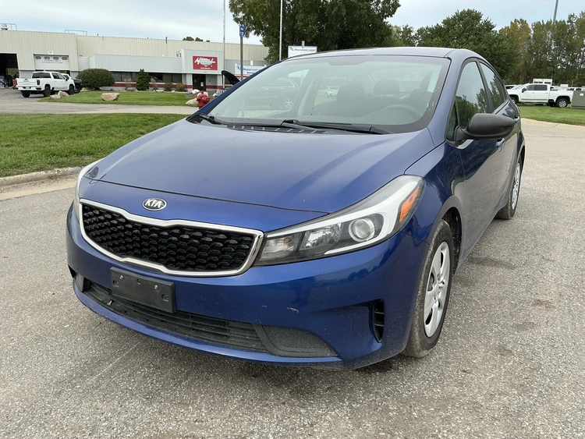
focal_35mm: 28
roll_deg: -0.9
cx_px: 292
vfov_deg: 49.8
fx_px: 473
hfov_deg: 63.4
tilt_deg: -14.3
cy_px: 220
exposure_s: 1/929
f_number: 1.8
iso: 25
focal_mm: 3
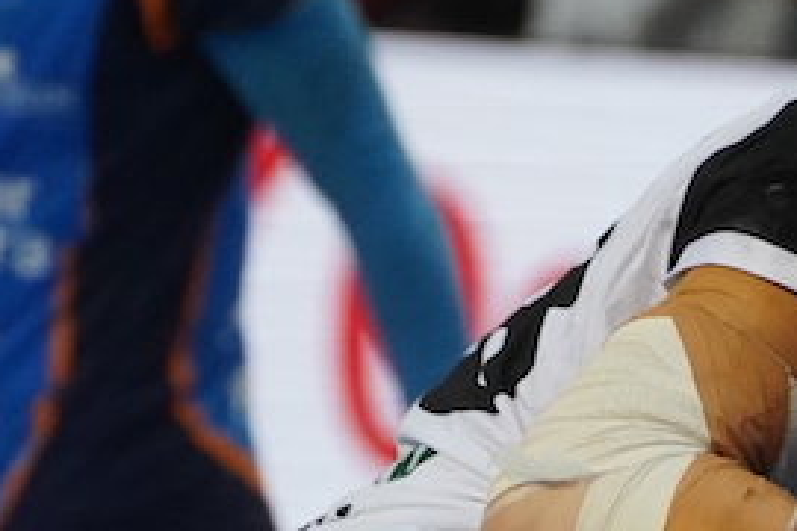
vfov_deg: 1.6
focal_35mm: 863
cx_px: 1384
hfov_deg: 2.4
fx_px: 19104
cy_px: 555
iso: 6400
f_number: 5.6
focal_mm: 194
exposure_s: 1/800
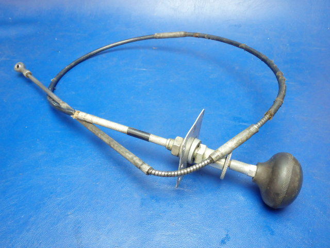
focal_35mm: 28
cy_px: 124
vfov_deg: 49.7
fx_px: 267
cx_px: 165
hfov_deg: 63.4
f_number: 3.9
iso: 800
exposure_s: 1/25
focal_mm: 5
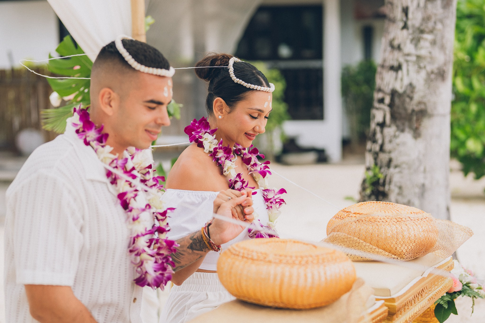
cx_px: 242
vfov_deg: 18.2
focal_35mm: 75
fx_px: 1010
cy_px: 162
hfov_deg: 27.0
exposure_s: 1/640
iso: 125
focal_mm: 50
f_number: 1.6
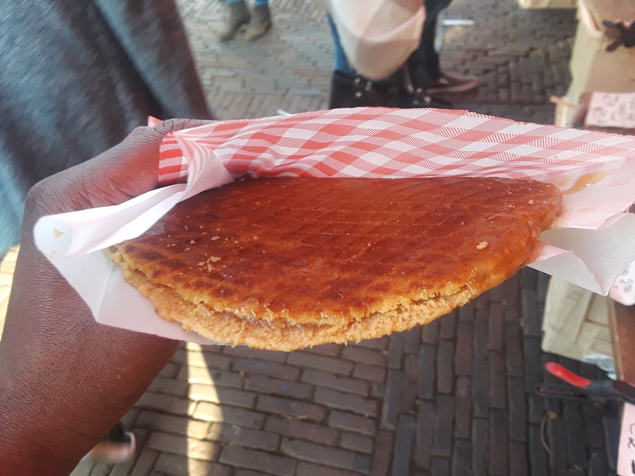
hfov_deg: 63.4
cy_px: 238
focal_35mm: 28
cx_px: 318
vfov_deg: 49.7
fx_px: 514
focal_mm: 2.9
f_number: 1.9
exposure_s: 1/60
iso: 50
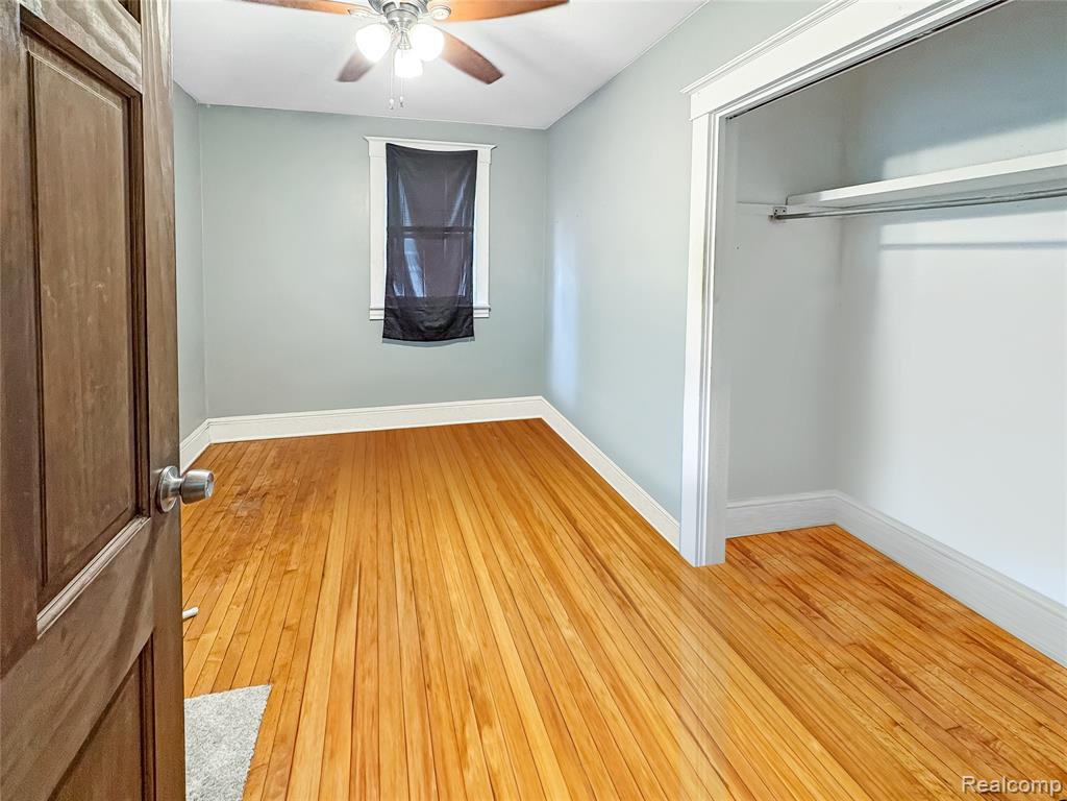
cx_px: 534
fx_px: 432
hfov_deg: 102.1
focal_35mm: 14
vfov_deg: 85.7
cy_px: 400
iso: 400
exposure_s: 1/60
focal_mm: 2.22
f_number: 2.2
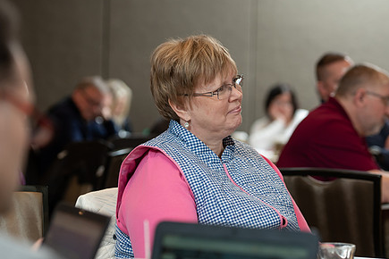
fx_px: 1469
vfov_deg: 10.1
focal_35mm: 136
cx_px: 202
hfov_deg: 15.1
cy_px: 159
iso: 800
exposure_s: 1/160
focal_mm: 102
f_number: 3.5
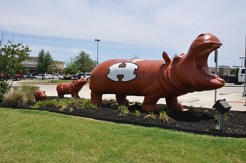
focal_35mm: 38
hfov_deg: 51.3
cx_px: 123
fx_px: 256
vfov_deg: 35.4
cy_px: 82
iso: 200
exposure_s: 1/125
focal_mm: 25
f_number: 11
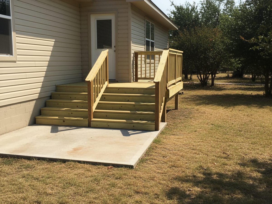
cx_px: 136
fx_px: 189
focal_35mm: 24
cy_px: 102
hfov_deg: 71.6
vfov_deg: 56.8
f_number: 1.78
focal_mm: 6.8
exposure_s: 1/480
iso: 101
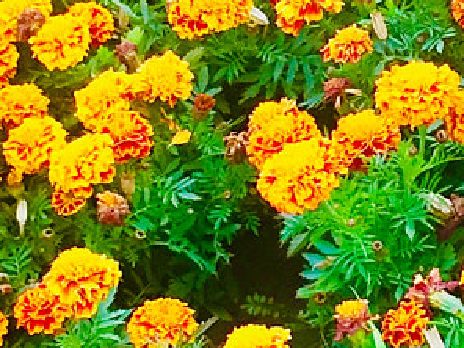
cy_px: 92
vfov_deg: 9.4
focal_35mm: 157
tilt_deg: -38.9
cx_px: 464
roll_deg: +7.0
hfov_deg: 12.4
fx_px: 2104
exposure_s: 1/33
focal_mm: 4.15
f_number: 2.2
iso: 50
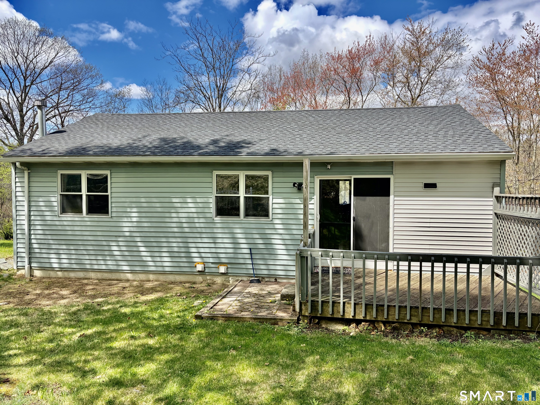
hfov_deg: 67.3
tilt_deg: -1.8
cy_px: 202
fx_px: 406
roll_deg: -0.2
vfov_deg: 53.1
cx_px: 270
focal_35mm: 26
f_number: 1.6
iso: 50
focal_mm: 5.96
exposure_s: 1/2012
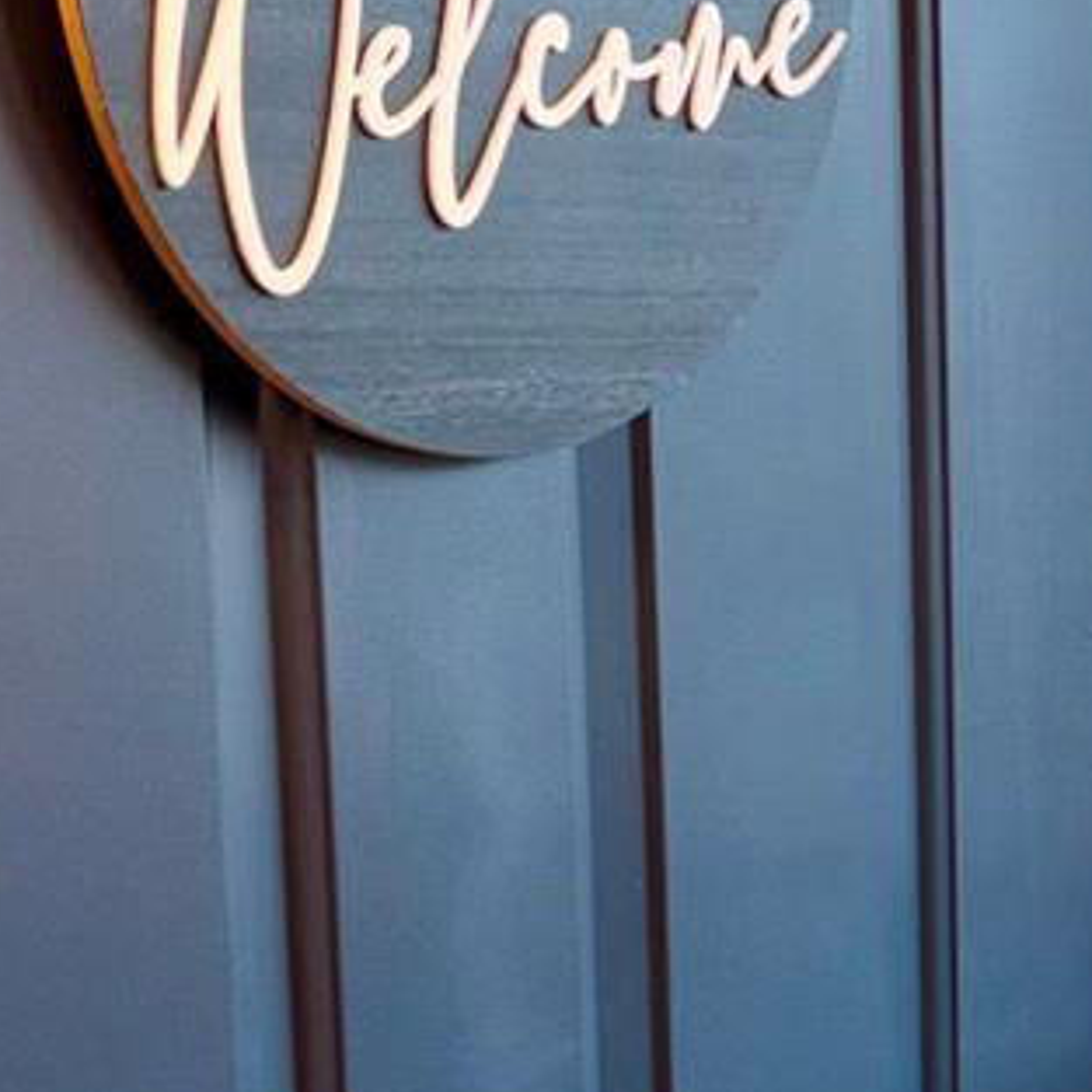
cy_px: 1026
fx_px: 3926
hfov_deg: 15.2
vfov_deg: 15.6
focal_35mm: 110
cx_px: 1376
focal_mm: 5.96
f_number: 1.6
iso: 40
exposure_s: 1/32
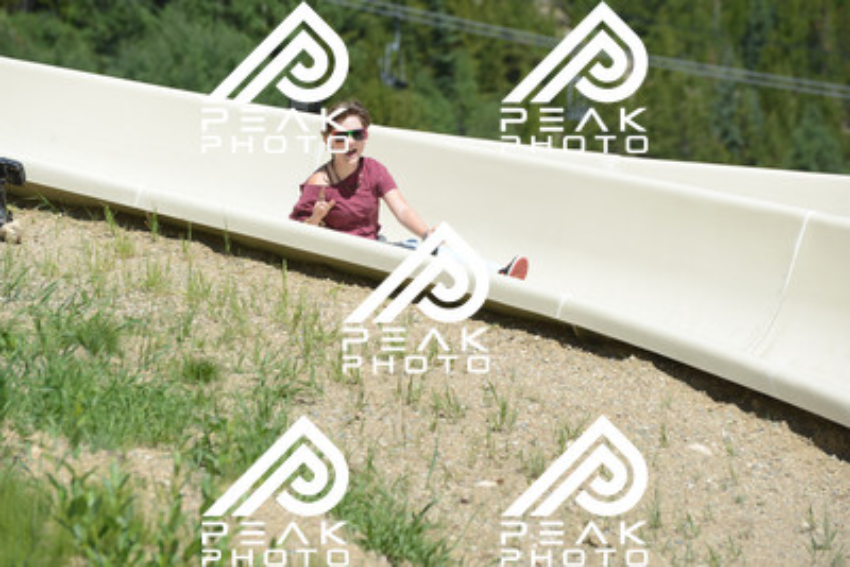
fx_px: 4606
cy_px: 284
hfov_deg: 10.5
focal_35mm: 195
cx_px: 425
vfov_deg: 7.0
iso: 400
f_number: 6.3
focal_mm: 195
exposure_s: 1/1250
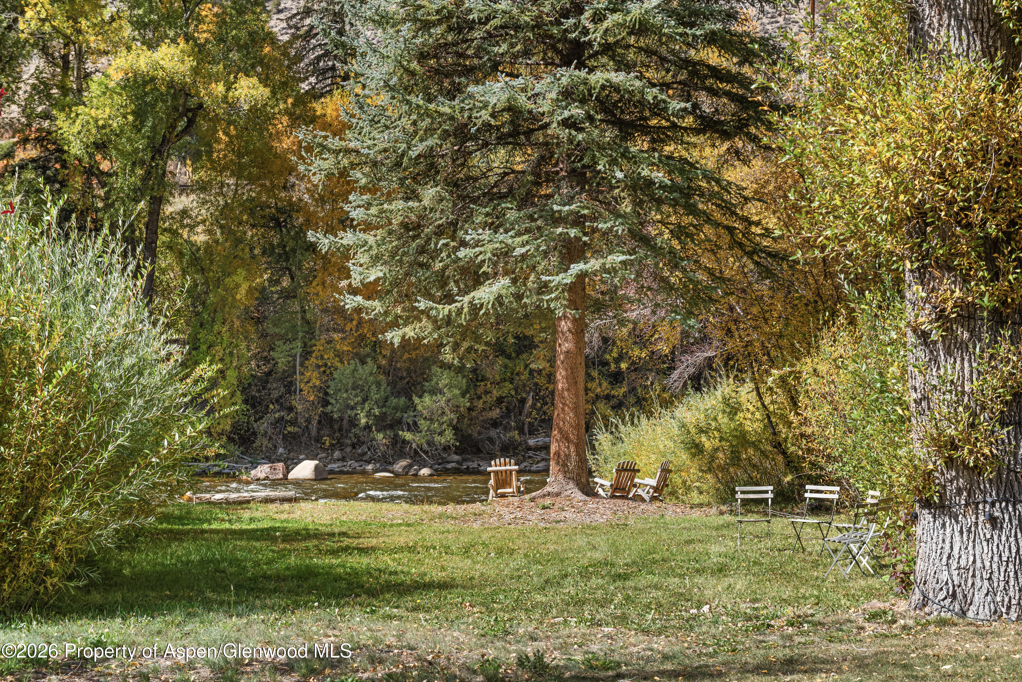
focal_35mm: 56
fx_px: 1590
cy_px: 341
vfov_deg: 24.2
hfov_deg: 35.6
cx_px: 511
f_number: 7.1
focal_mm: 56
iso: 250
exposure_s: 1/80
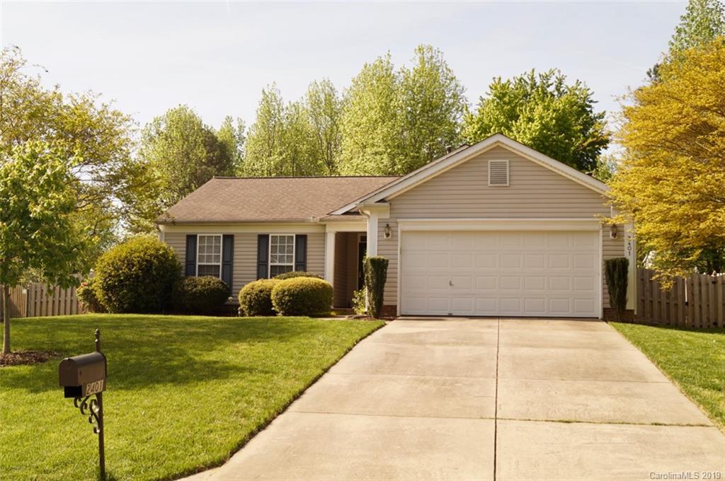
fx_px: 784
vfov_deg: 34.1
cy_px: 240
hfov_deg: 49.6
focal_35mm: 39
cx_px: 362
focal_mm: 26
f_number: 6.3
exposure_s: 1/160
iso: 100
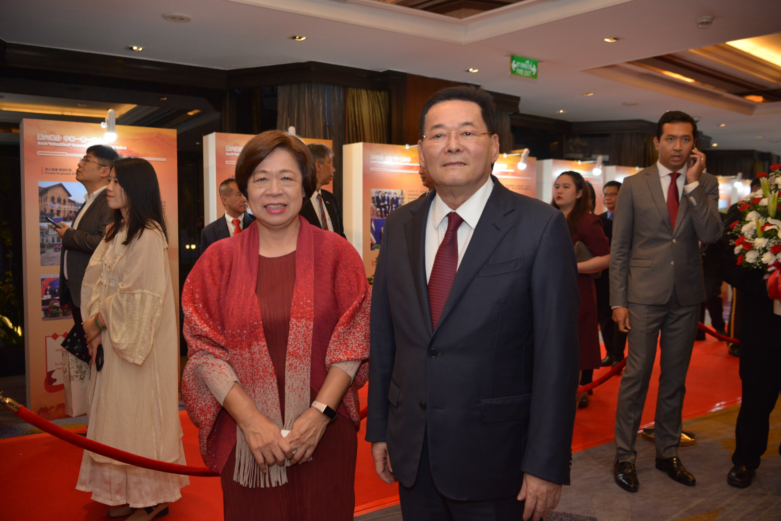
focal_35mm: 32
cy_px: 260
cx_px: 390
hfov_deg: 58.7
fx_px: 694
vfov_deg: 41.1
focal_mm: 32
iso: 1600
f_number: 4
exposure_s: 1/250
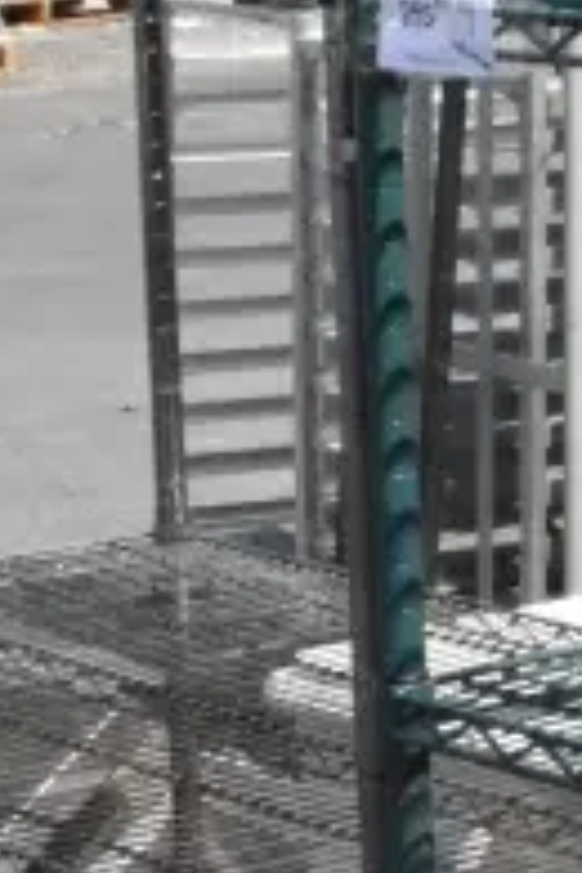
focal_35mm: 183
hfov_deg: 7.1
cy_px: 454
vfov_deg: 11.2
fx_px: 4437
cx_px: 1303
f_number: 25
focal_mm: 26
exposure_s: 1/2500
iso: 6400
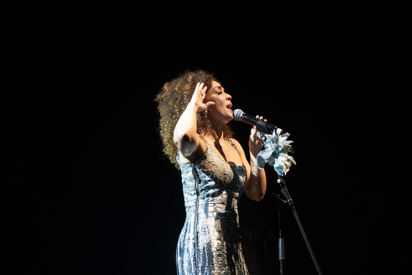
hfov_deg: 13.0
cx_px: 206
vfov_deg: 8.7
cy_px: 138
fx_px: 1802
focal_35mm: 158
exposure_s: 1/250
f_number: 4.5
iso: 800
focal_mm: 105
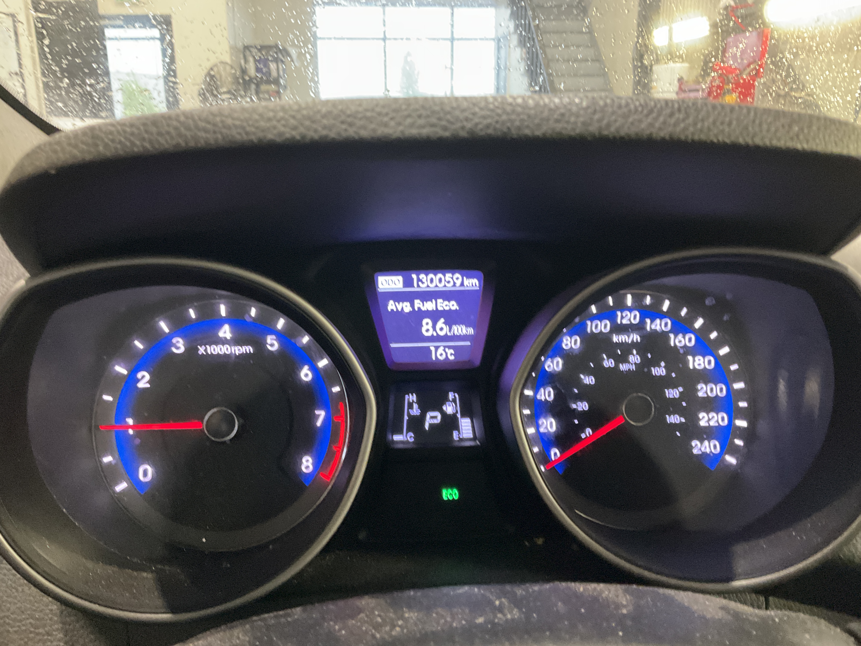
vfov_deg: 48.2
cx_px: 430
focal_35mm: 29
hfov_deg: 61.7
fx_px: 721
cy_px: 323
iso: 320
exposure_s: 1/40
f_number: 1.8
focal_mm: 3
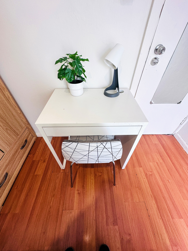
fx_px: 101
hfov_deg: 85.7
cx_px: 94
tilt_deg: -45.0
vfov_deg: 102.1
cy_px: 126
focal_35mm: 14
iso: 80
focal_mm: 2.22
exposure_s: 1/100
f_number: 2.2
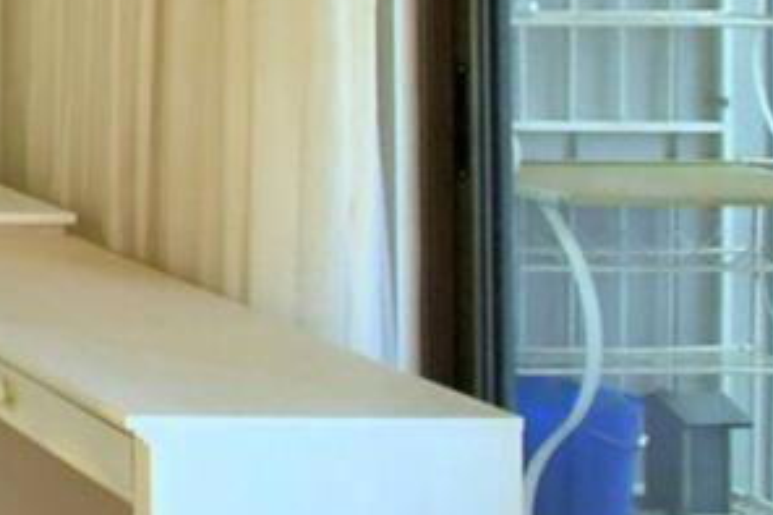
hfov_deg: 16.5
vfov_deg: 15.8
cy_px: -196
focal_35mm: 81
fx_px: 1738
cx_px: -901
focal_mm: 10
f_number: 4.5
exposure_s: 1/30
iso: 720
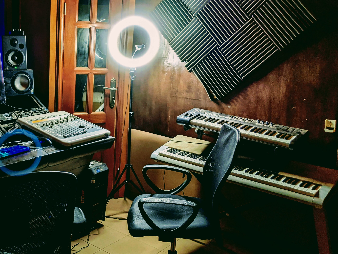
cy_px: 98
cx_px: 77
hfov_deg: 43.1
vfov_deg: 34.2
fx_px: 410
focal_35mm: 42
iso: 206
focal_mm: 4.44
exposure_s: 1/24
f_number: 1.8
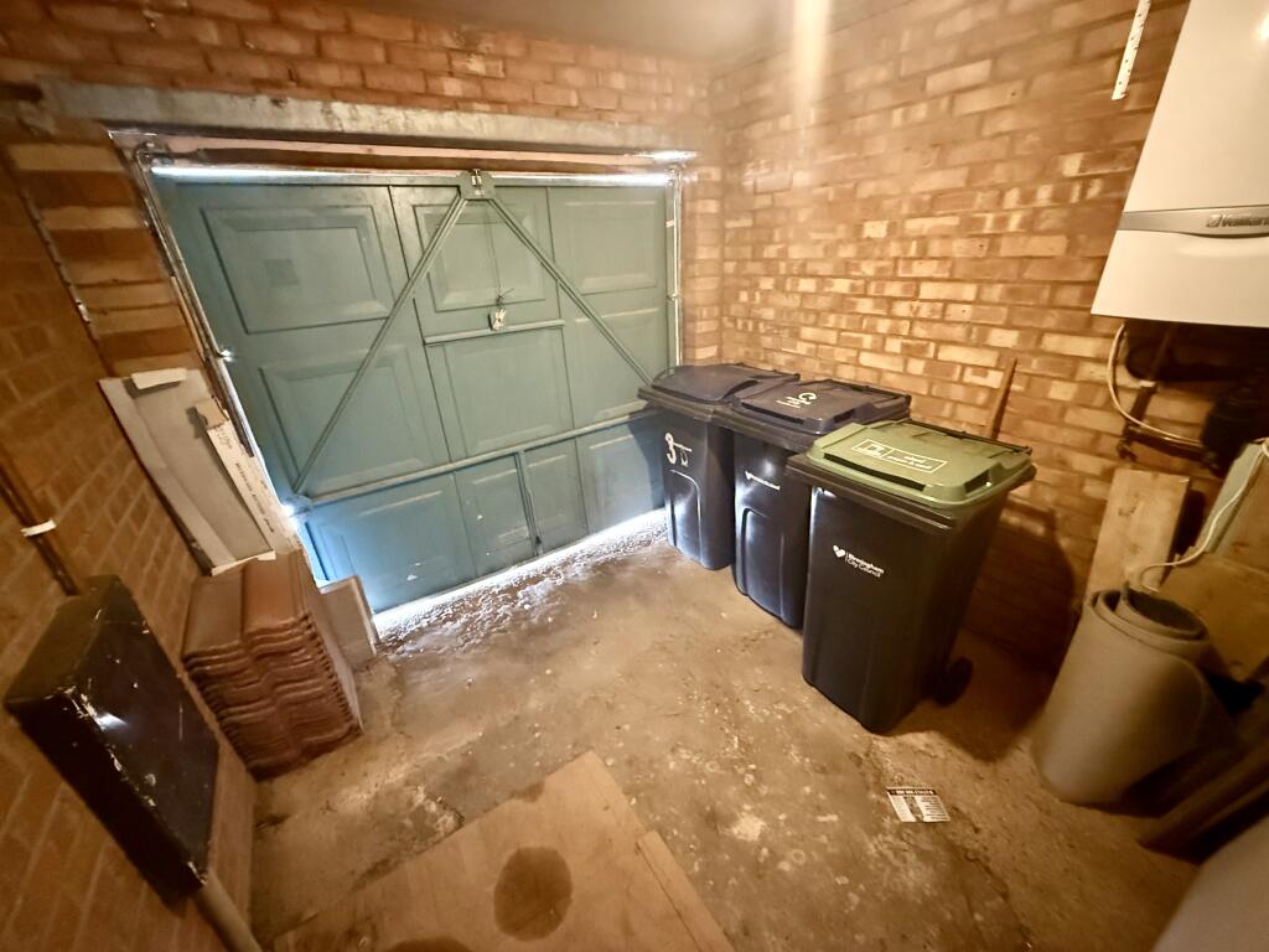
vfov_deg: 85.7
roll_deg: +3.3
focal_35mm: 14
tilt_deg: -24.1
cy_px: 476
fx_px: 513
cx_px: 634
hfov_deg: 102.1
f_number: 2.2
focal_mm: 2.22
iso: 1600
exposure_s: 1/38
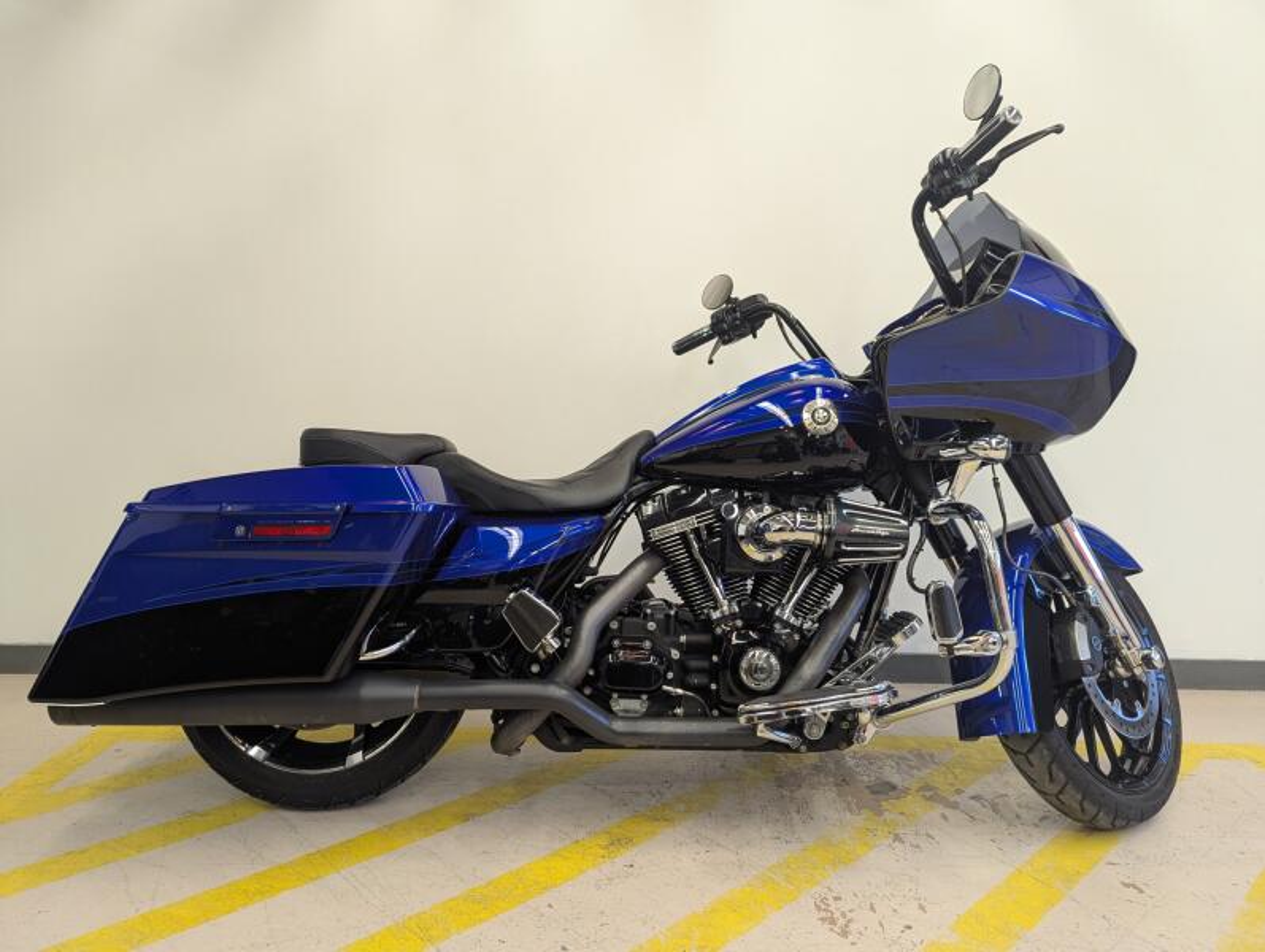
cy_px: 476
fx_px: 878
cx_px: 632
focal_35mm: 24
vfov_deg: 56.9
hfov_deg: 71.5
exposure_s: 1/120
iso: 240
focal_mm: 6.81
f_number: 1.85
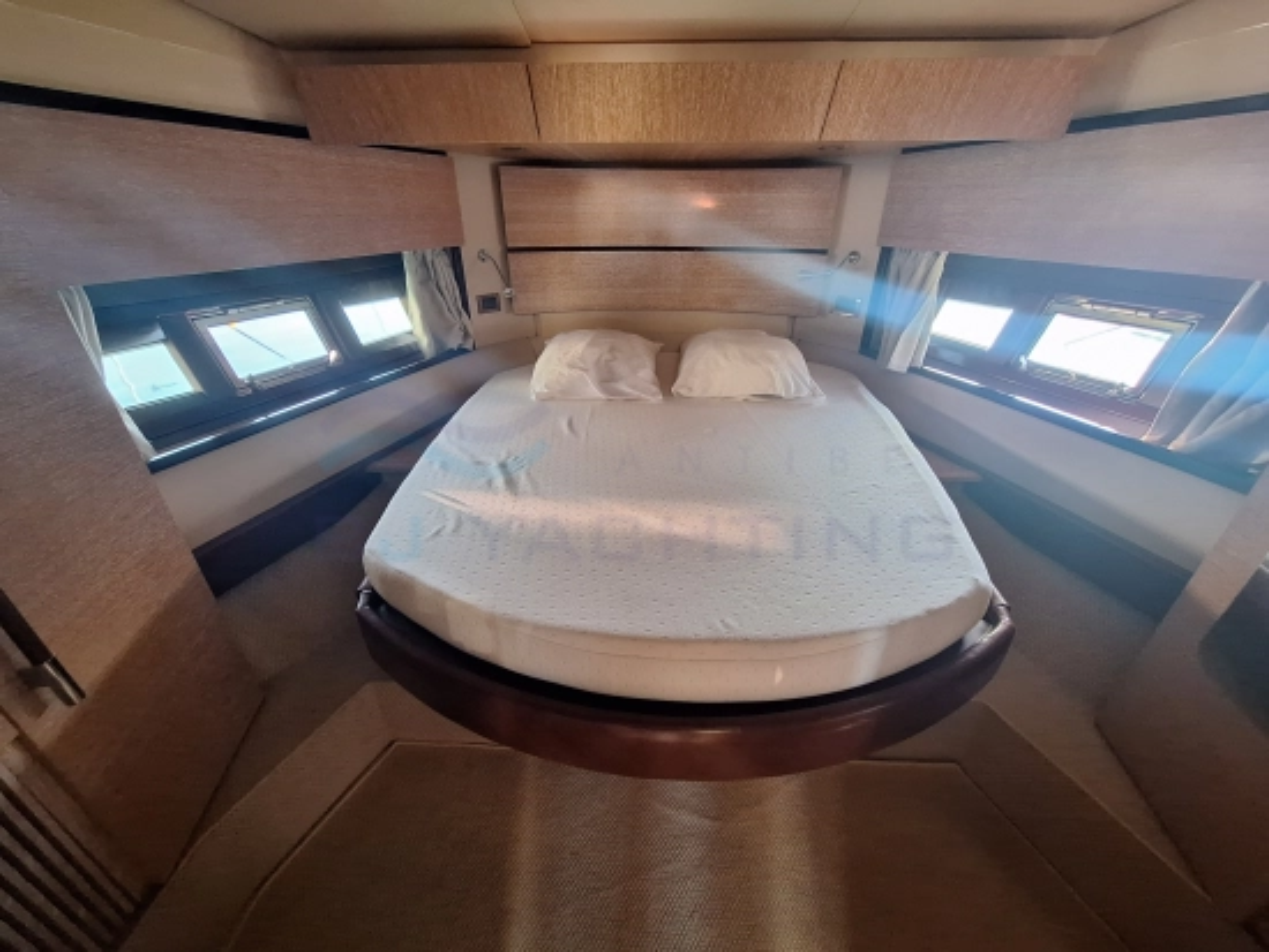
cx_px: 634
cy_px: 476
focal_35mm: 13
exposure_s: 1/30
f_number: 2.2
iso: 200
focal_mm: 1.74
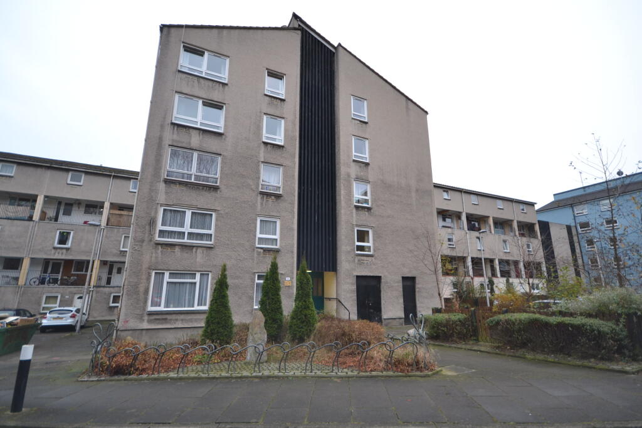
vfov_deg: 72.1
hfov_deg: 95.0
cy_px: 214
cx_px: 321
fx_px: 294
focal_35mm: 16
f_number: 4.2
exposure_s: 1/60
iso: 400
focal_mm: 11
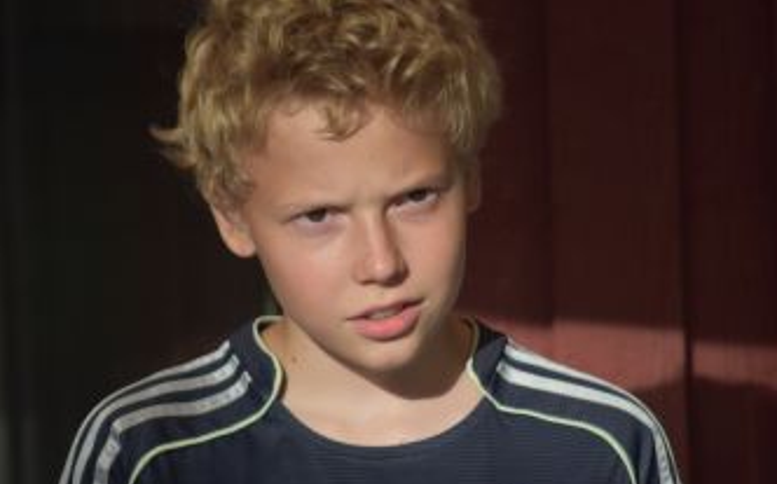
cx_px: 367
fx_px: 8782
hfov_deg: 5.1
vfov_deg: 3.2
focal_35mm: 415
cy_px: 274
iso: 320
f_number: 5.6
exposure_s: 1/500
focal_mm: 200
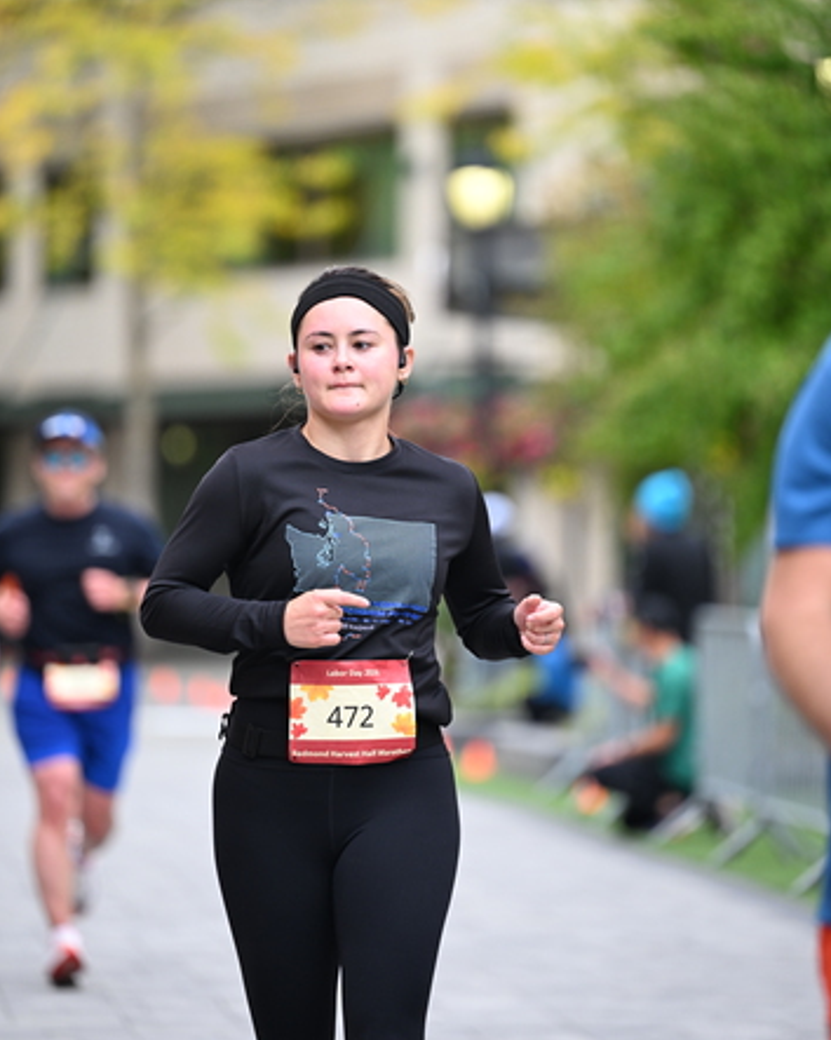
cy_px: 502
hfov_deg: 7.4
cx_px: 417
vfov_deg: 9.2
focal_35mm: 210
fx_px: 6460
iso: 640
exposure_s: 1/1600
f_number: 2.8
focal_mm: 180
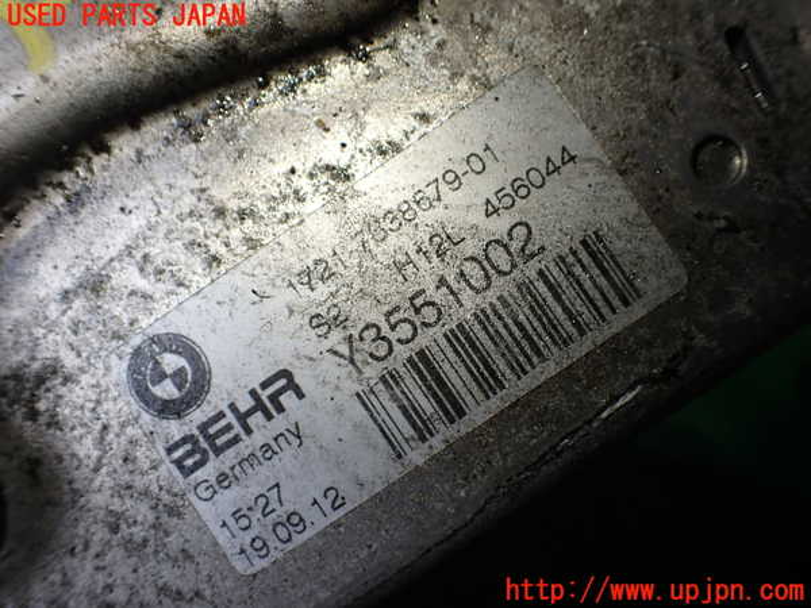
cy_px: 304
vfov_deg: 46.8
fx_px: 703
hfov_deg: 60.0
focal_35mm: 30
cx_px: 406
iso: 100
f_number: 2.3
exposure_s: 1/200
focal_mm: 5.4
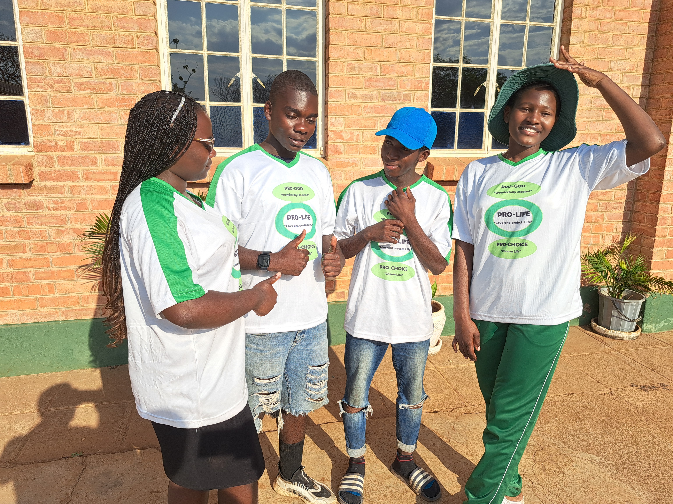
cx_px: 336
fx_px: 467
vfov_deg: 56.8
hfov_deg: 71.6
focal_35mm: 24
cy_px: 252
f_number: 1.8
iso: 50
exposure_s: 1/1094
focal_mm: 5.23
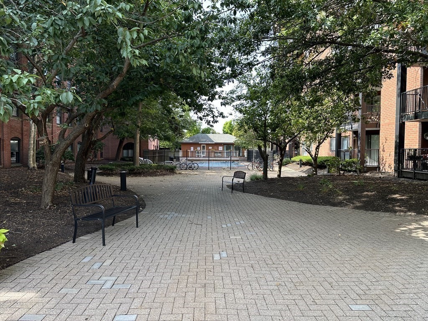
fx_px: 297
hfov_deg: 71.6
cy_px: 160
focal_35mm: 24
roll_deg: -0.9
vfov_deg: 56.8
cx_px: 214
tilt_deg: -2.9
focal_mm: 6.86
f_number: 1.78
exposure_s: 1/349
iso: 80
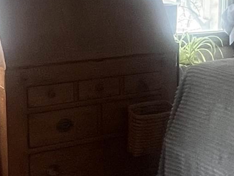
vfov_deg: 18.8
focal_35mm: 78
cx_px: 198
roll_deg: -1.2
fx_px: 527
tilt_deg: -8.1
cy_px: 45
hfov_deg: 24.5
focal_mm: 1.57
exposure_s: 1/60
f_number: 1.8
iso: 400
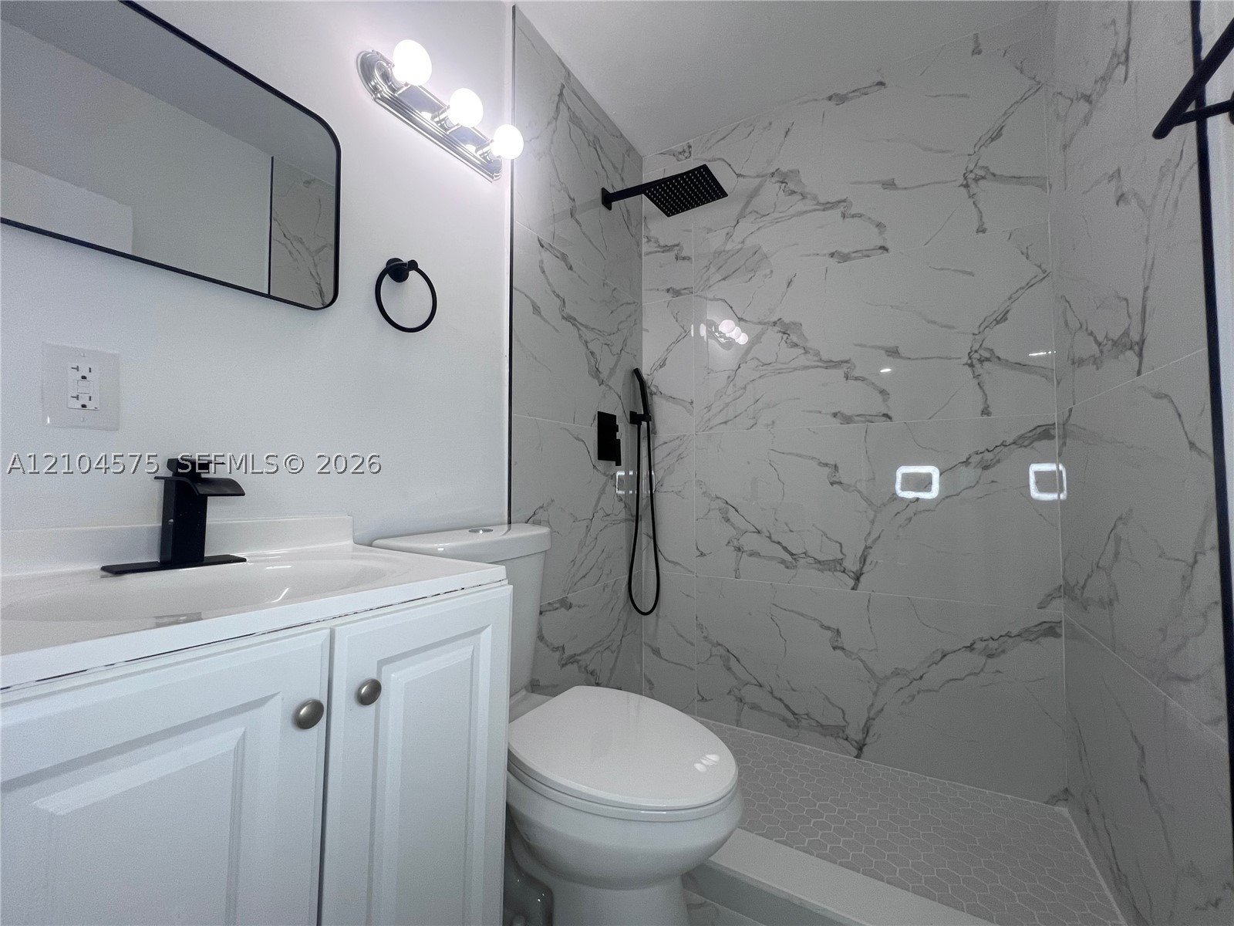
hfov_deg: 106.2
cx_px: 617
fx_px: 463
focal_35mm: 13
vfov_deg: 89.9
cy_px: 463
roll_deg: -0.4
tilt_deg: +2.6
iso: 125
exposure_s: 1/120
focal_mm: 1.57
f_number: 1.8
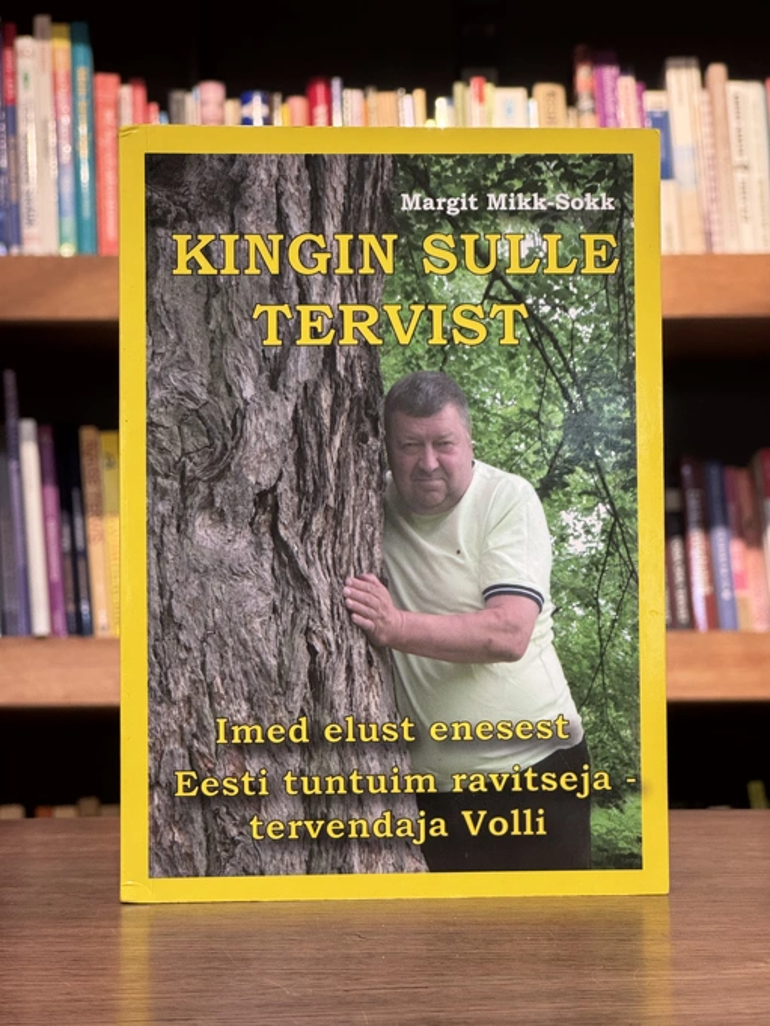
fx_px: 2283
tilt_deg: +1.3
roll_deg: -0.2
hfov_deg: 19.1
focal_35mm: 77
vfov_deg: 25.3
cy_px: 513
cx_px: 385
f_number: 2.8
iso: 200
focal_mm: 9
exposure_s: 1/99
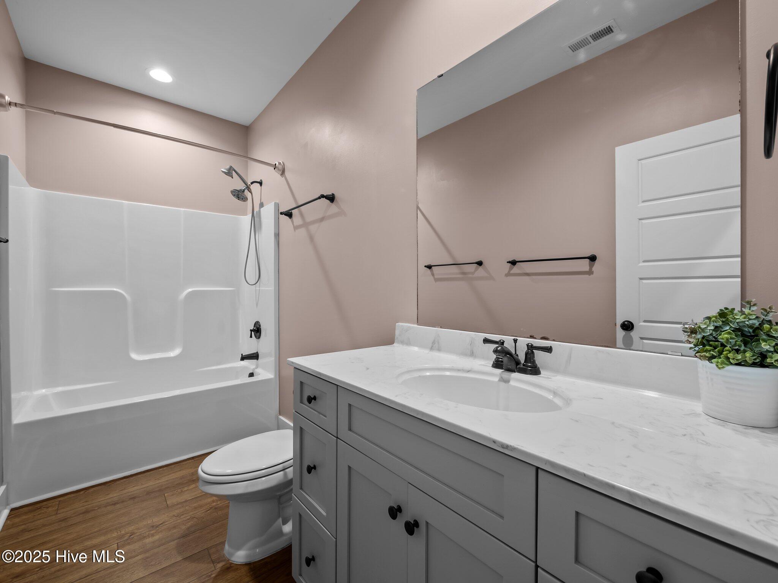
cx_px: 389
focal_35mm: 14
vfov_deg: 85.7
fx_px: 315
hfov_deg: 102.1
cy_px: 292
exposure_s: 1/2.5
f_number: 5.6
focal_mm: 7
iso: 200
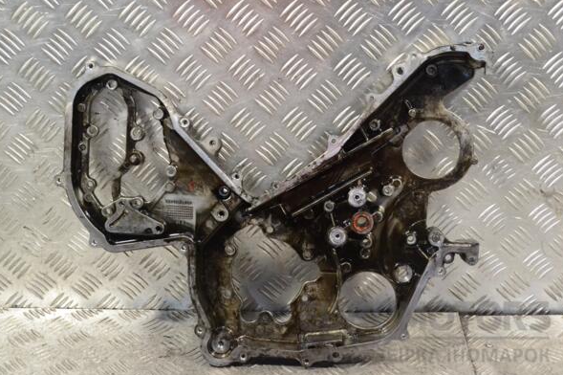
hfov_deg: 37.2
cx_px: 282
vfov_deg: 25.3
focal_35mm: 54
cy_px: 188
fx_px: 836
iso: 3200
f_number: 7.1
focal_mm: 35
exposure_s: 1/200
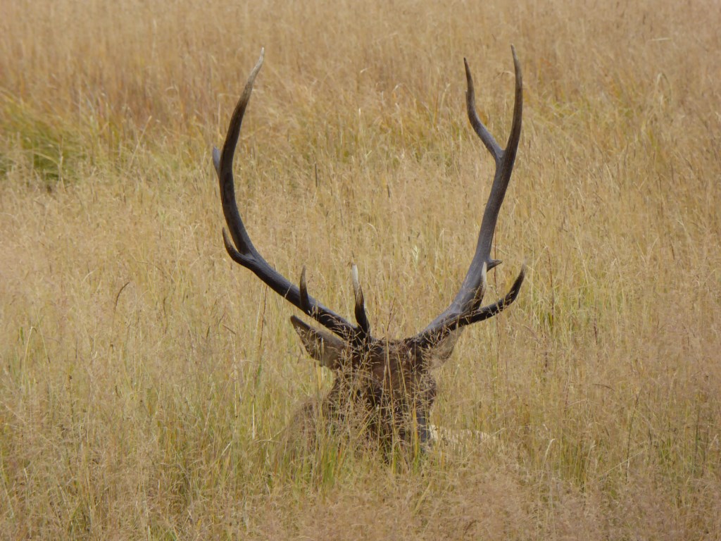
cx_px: 360
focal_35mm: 720
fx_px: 14997
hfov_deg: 2.8
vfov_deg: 2.1
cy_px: 270
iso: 200
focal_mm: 129
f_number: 7.1
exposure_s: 1/125
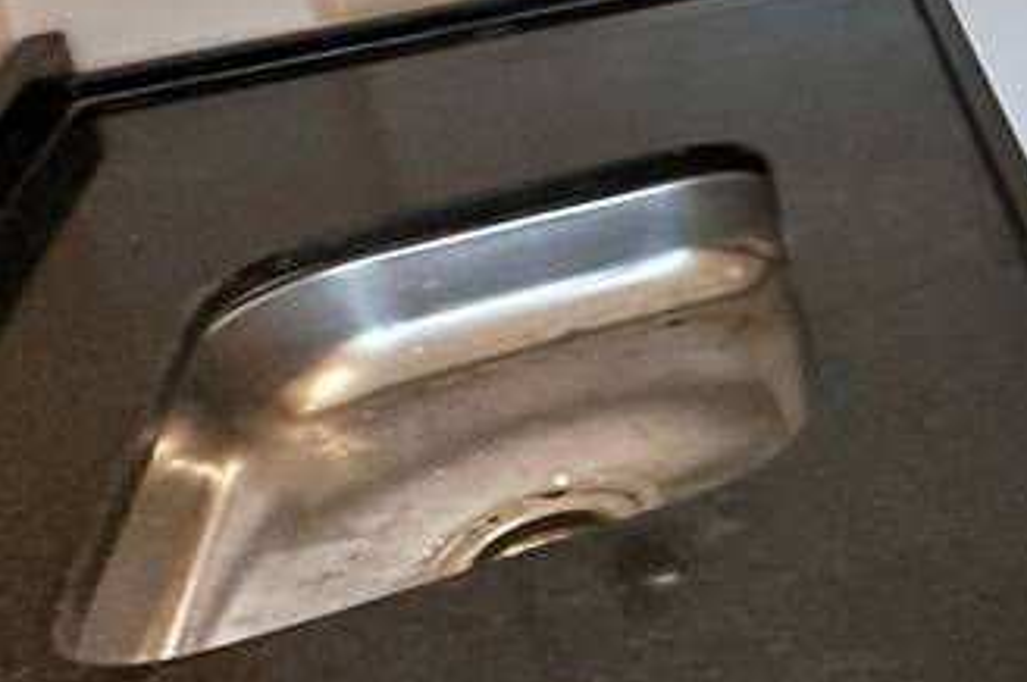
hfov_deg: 20.6
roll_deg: +0.8
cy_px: -153
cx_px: 1901
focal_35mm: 64
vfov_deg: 19.8
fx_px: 1824
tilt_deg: -16.9
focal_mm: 2.22
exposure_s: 1/60
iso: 500
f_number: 2.2
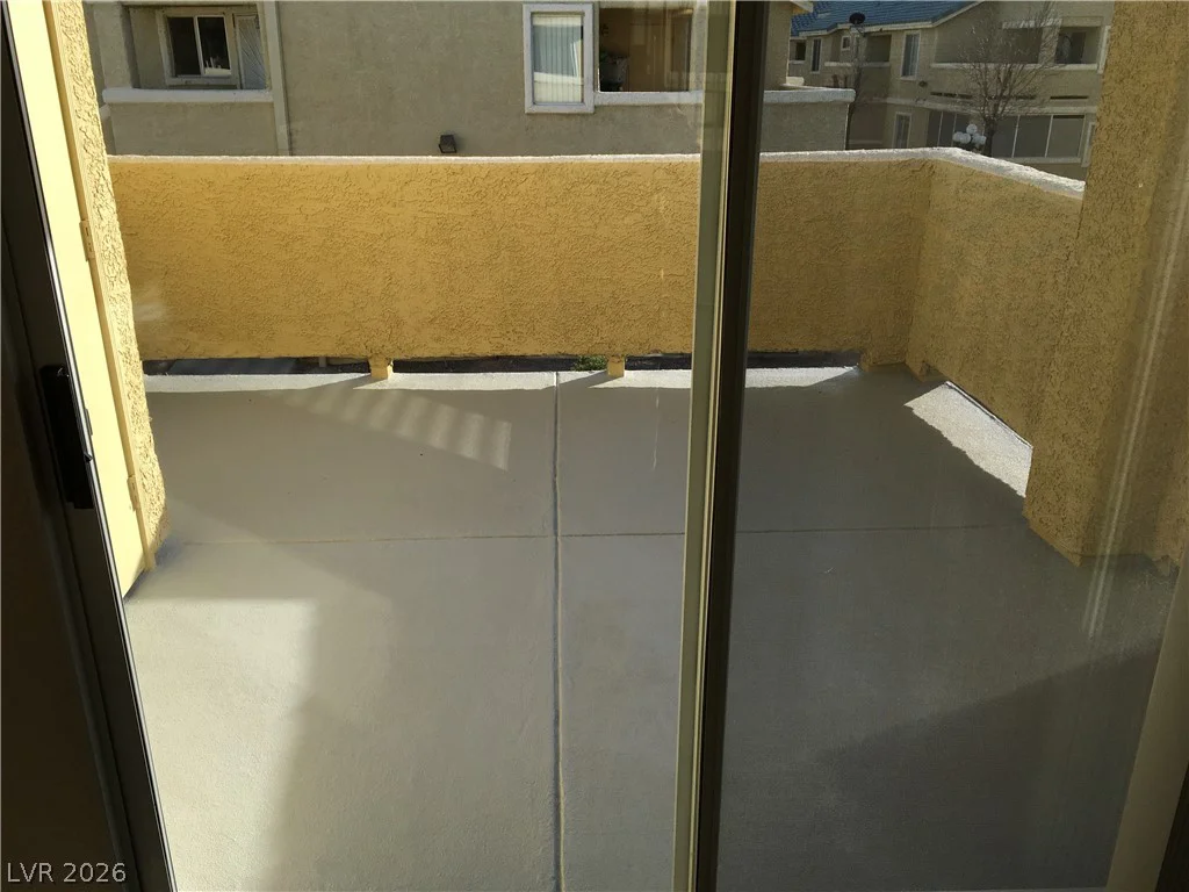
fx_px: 996
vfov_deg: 48.2
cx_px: 594
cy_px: 446
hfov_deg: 61.7
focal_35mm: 29
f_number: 2.2
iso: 25
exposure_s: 1/777
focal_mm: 4.15
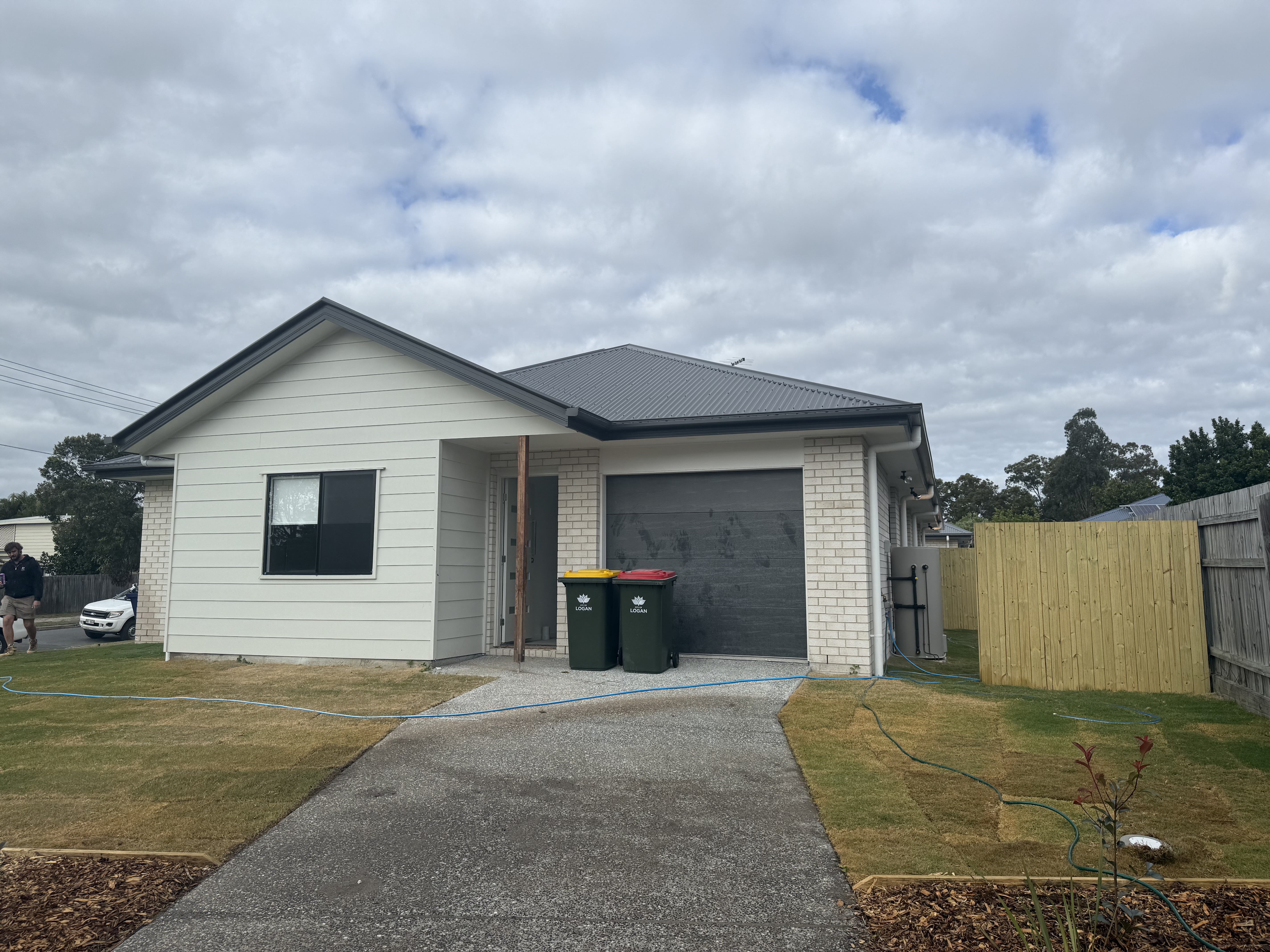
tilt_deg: +7.0
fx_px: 881
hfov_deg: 71.6
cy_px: 476
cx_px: 635
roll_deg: -0.8
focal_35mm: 24
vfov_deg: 56.8
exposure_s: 1/4405
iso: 80
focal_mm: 6.76
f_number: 1.78
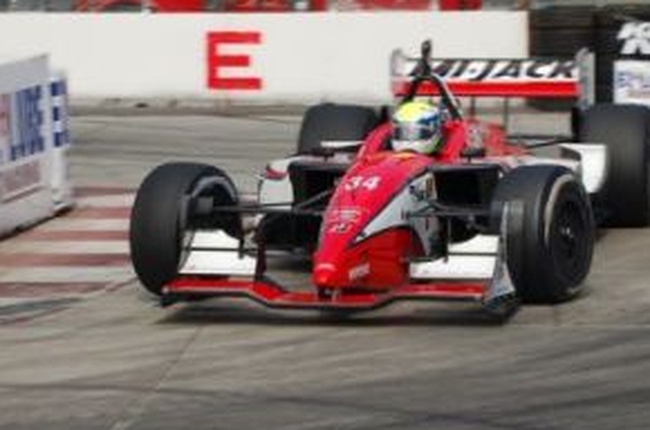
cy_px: 178
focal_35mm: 181
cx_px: 325
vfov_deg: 7.5
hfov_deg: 11.4
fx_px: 3261
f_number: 16
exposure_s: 1/160
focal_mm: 70
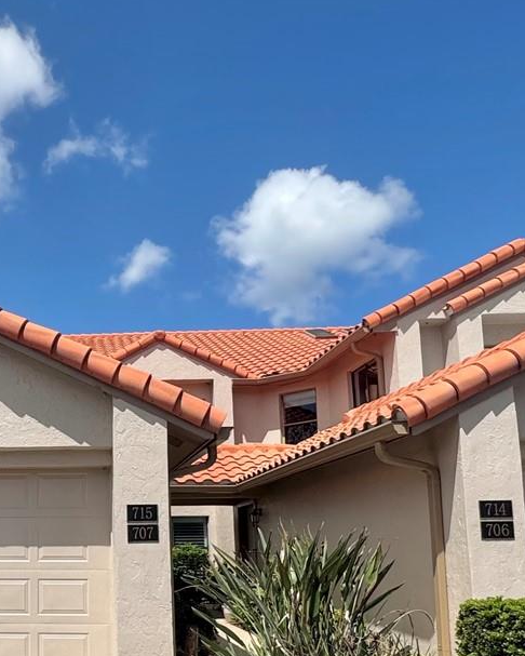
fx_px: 699
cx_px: 27
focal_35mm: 36
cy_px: 480
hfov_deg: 37.7
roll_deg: +0.6
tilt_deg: +11.4
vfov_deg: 48.6
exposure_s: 1/2674
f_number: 2.2
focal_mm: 2.22
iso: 40
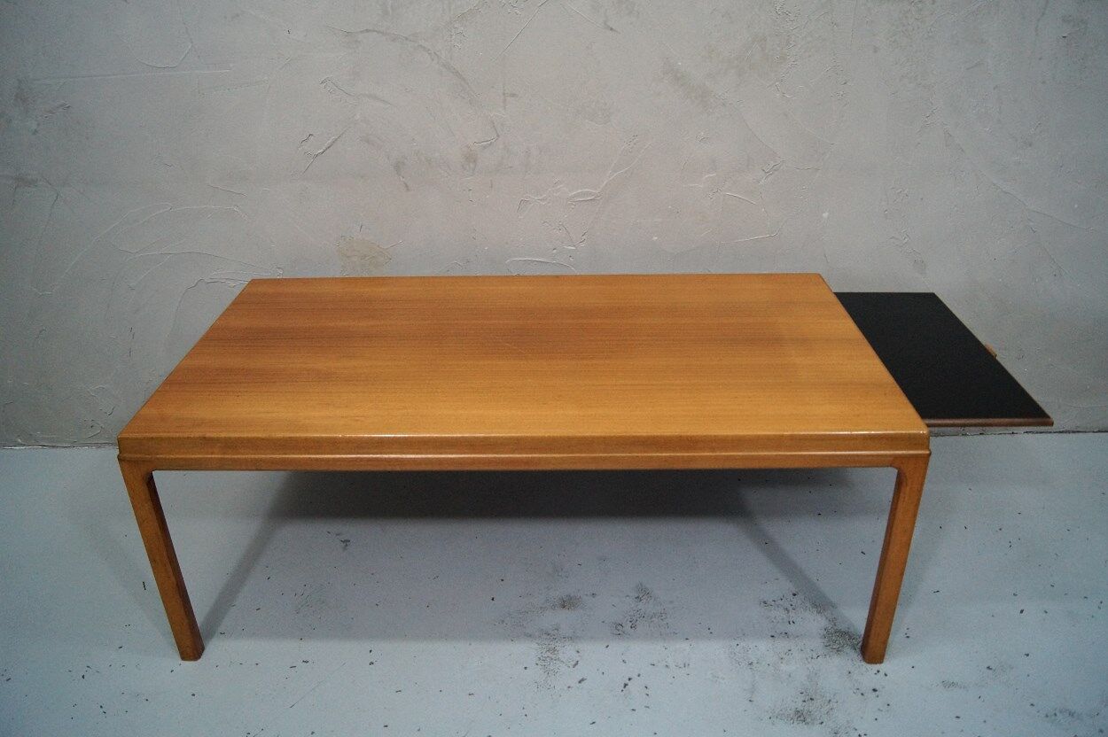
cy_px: 368
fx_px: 831
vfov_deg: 47.9
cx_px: 554
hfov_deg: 67.4
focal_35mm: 27
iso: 1600
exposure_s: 1/160
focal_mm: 18
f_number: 3.5
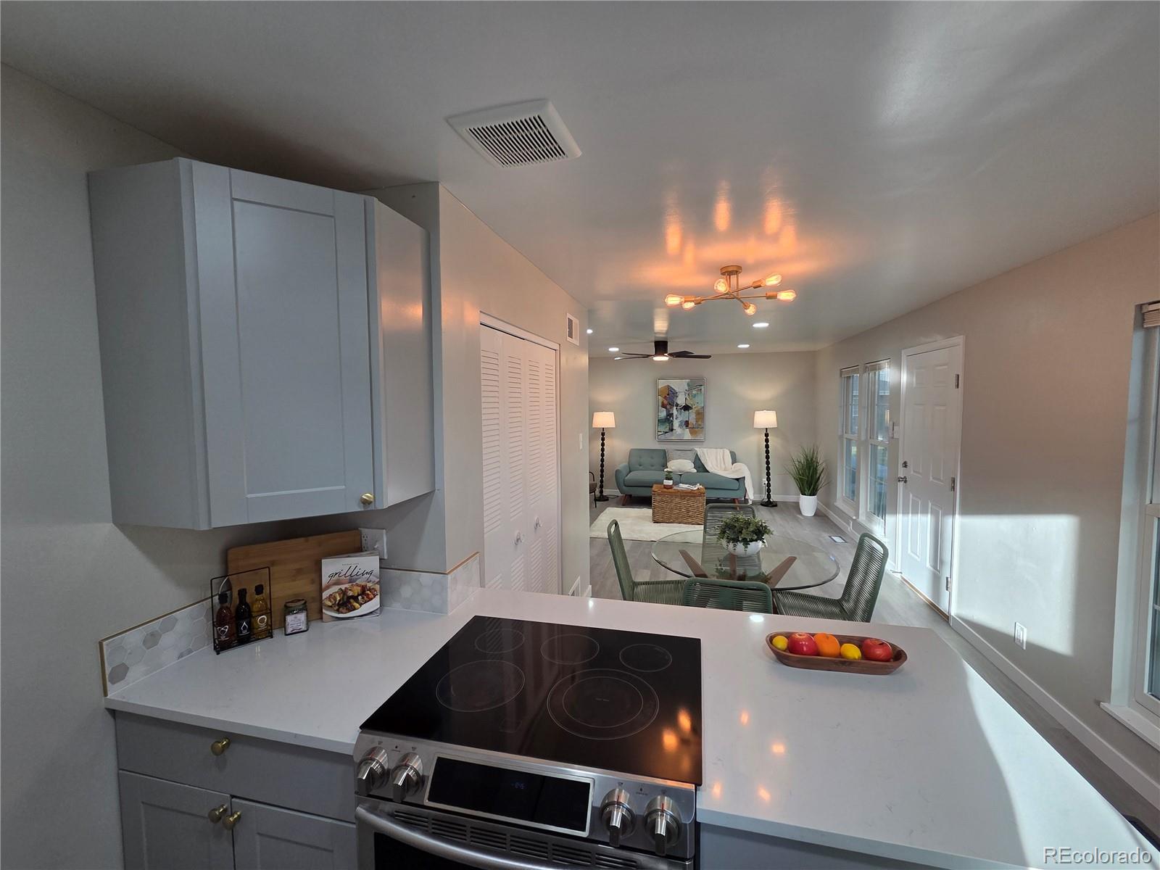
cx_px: 580
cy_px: 435
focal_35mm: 13
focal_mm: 2.2
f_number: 2.2
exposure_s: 1/120
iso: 125
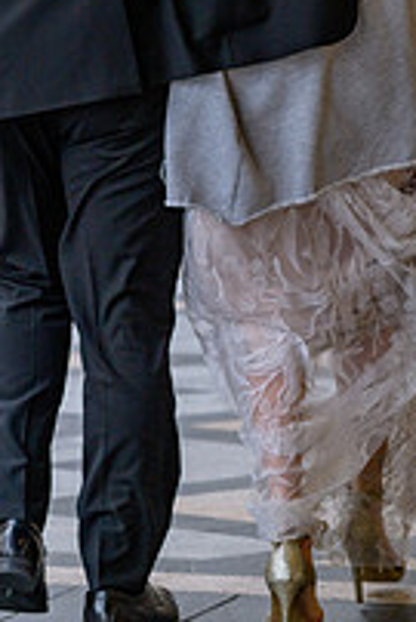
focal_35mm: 249
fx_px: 4308
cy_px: 9
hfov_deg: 5.5
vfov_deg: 8.2
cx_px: 283
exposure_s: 1/400
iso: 200
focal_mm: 112
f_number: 4.5
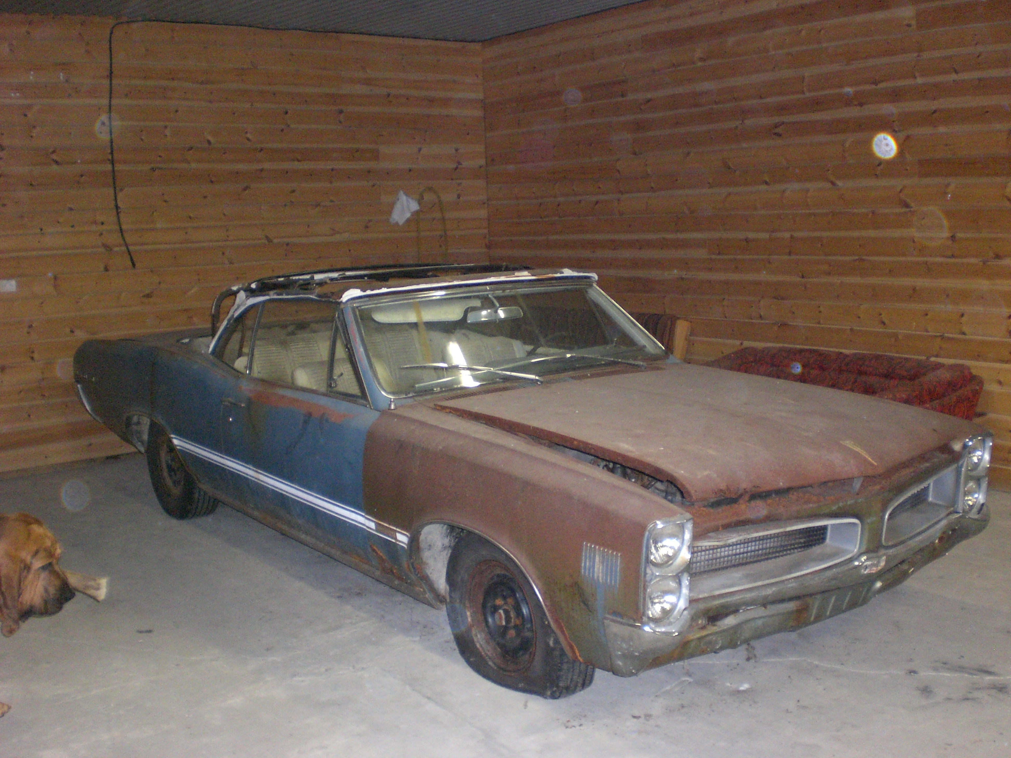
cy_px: 379
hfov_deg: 49.0
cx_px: 506
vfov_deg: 37.7
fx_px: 1110
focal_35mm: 38
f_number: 3.1
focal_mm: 6.3
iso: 200
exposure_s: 1/60
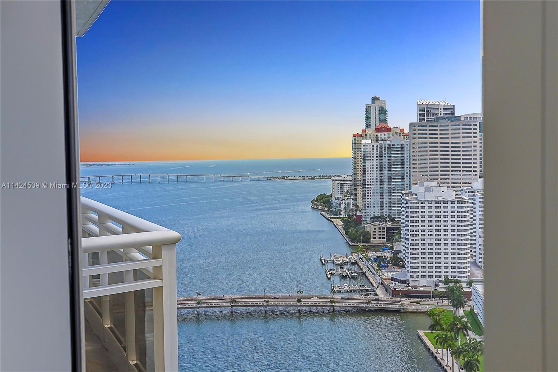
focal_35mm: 45
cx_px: 279
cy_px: 186
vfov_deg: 29.9
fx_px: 697
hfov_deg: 43.6
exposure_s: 1/125
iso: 320
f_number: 10
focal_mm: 30
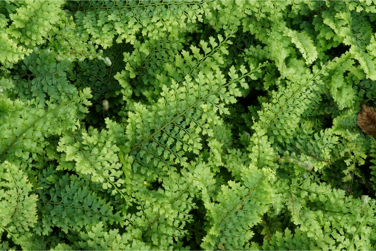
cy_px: 126
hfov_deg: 13.7
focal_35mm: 150
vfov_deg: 9.1
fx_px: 1567
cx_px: 188
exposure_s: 1/160
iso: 3200
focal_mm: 100
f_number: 13
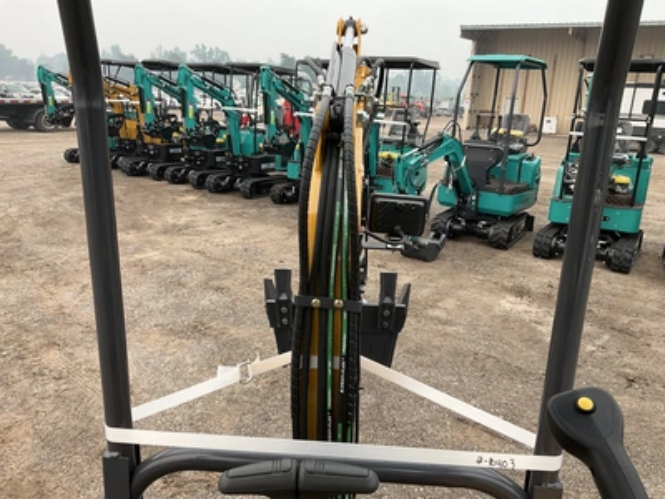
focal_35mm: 29
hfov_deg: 61.7
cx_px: 332
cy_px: 250
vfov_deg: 48.2
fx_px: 557
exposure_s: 1/122
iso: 20
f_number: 1.8
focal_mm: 3
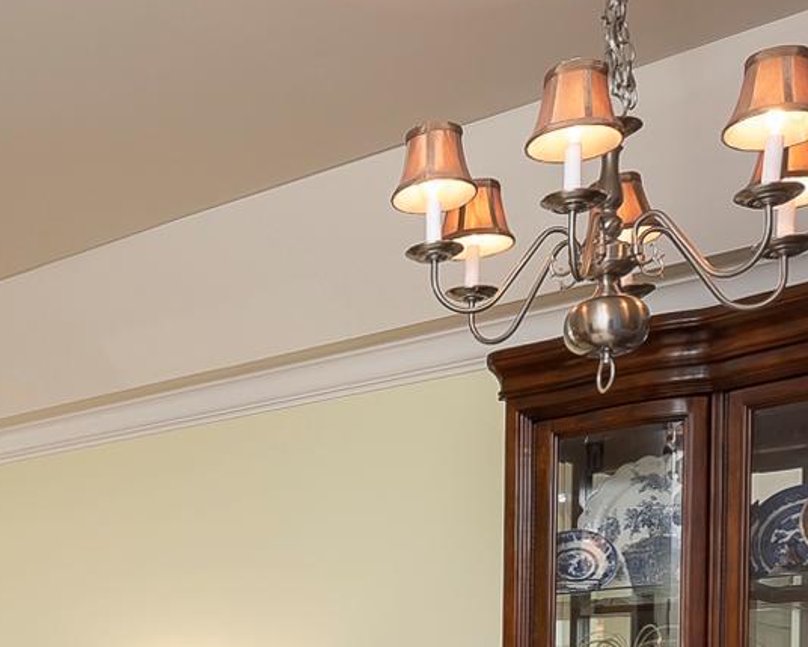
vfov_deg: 23.4
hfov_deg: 26.5
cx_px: -228
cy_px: 725
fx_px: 1459
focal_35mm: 61
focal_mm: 17
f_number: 11
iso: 320
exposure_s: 1/40
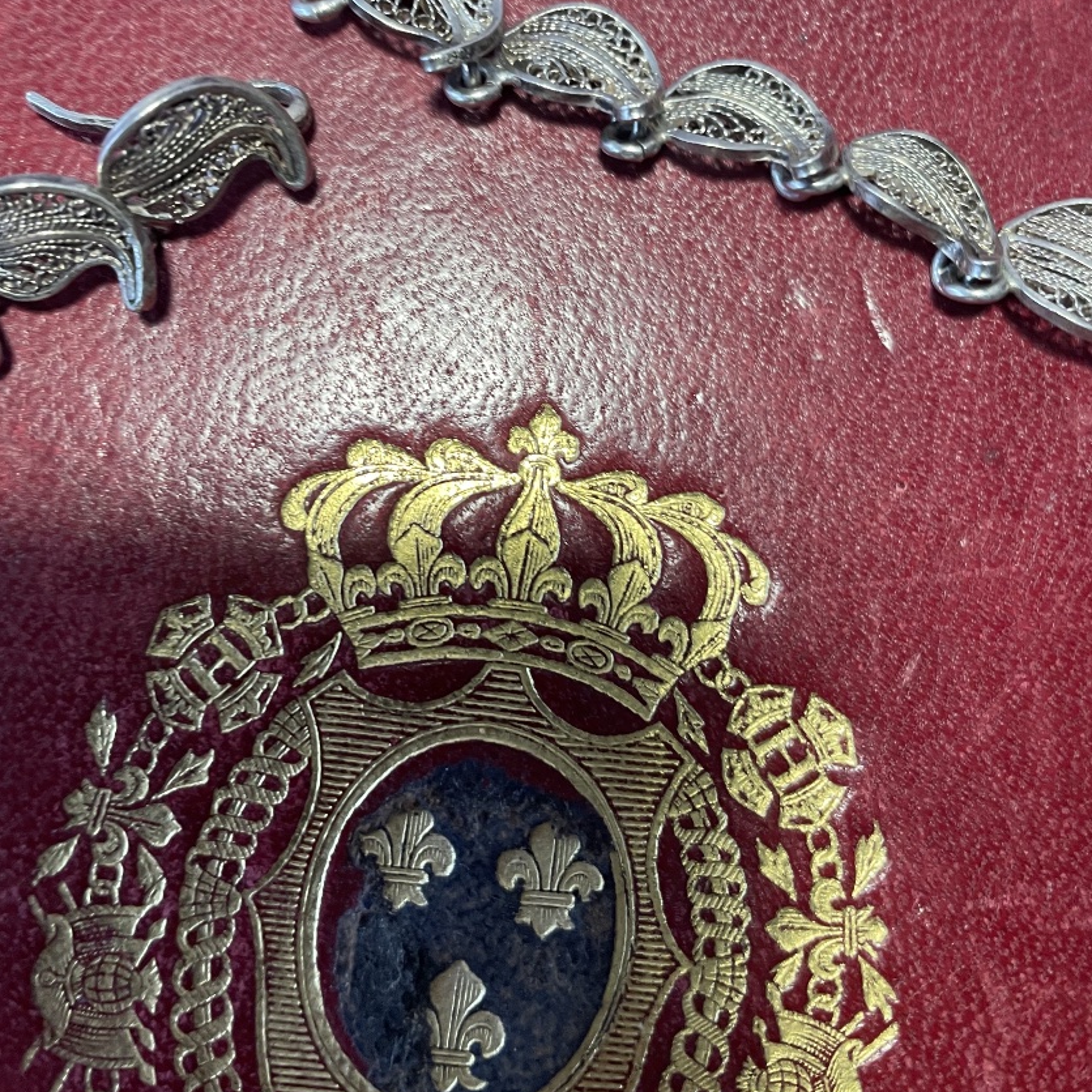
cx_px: 517
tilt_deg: -85.8
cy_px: 385
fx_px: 1178
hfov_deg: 49.7
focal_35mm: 33
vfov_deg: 49.1
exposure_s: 1/50
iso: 100
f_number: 1.6
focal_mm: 4.2
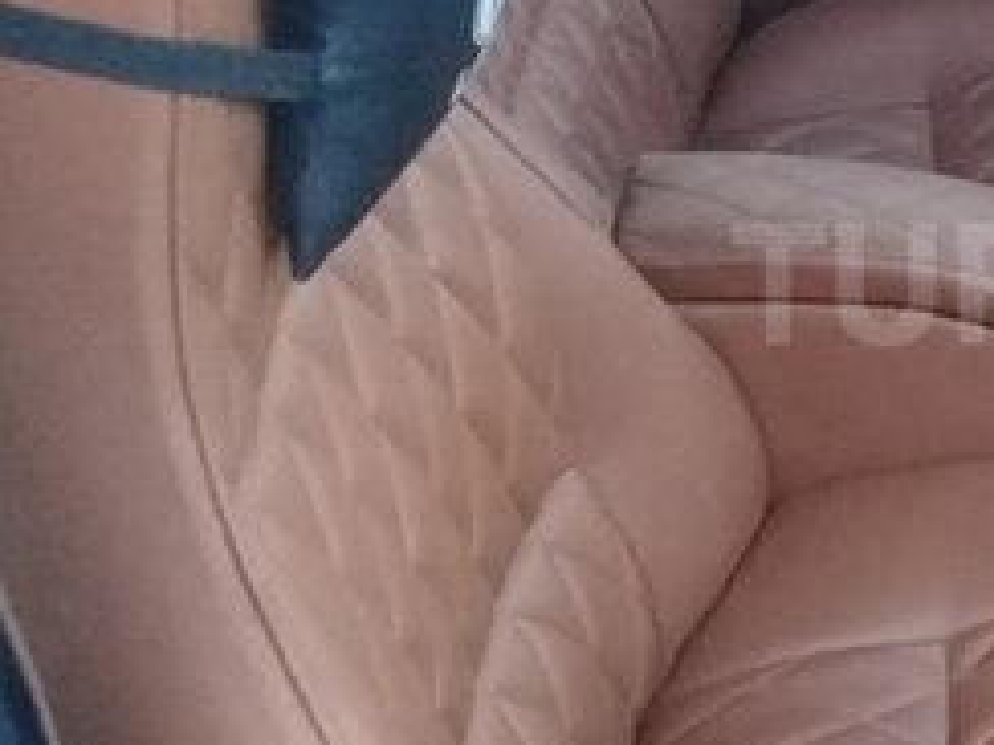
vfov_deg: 17.5
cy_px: 283
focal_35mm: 84
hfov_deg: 21.8
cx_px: 1149
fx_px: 2412
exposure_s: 1/17
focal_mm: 3.3
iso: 500
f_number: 2.2
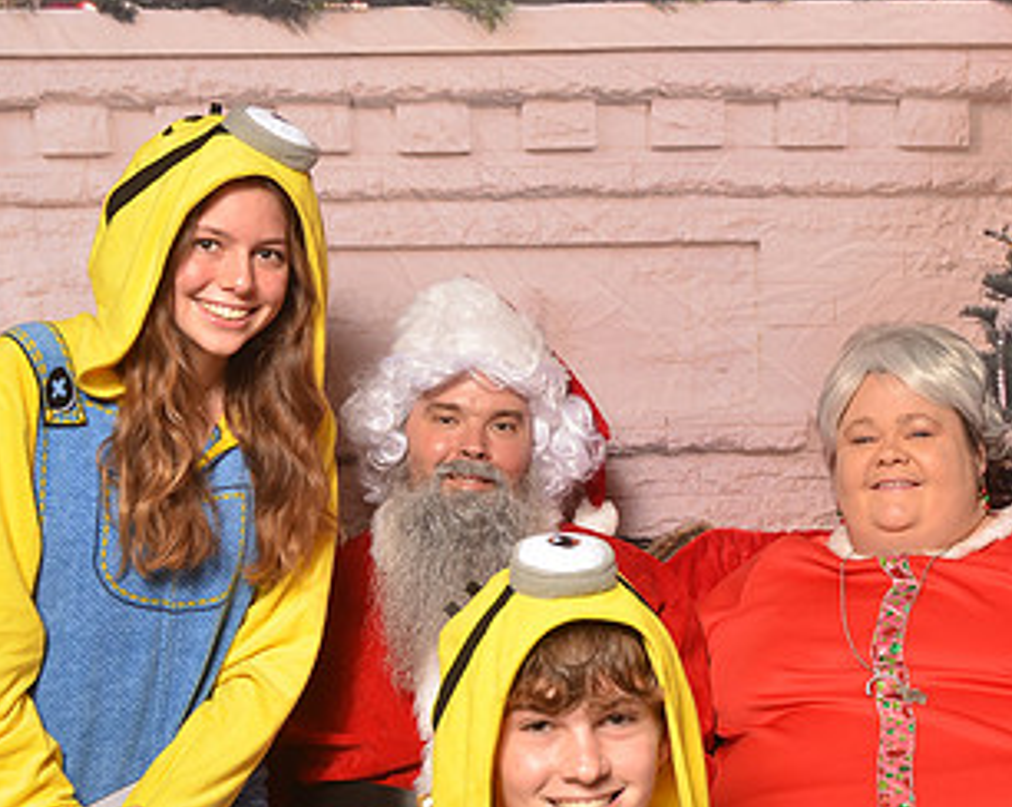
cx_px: 685
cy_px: 569
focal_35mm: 64
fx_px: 1914
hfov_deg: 29.4
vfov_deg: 23.6
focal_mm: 24
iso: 400
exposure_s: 1/60
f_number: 5.6
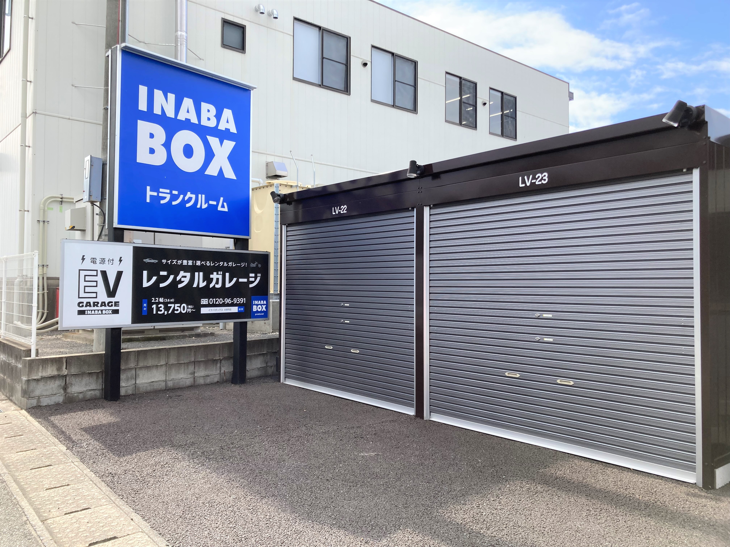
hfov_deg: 63.4
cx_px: 365
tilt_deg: +1.8
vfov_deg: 49.7
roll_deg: -0.7
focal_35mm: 28
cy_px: 274
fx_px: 590
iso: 20
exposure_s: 1/823
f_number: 1.8
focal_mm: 3.99
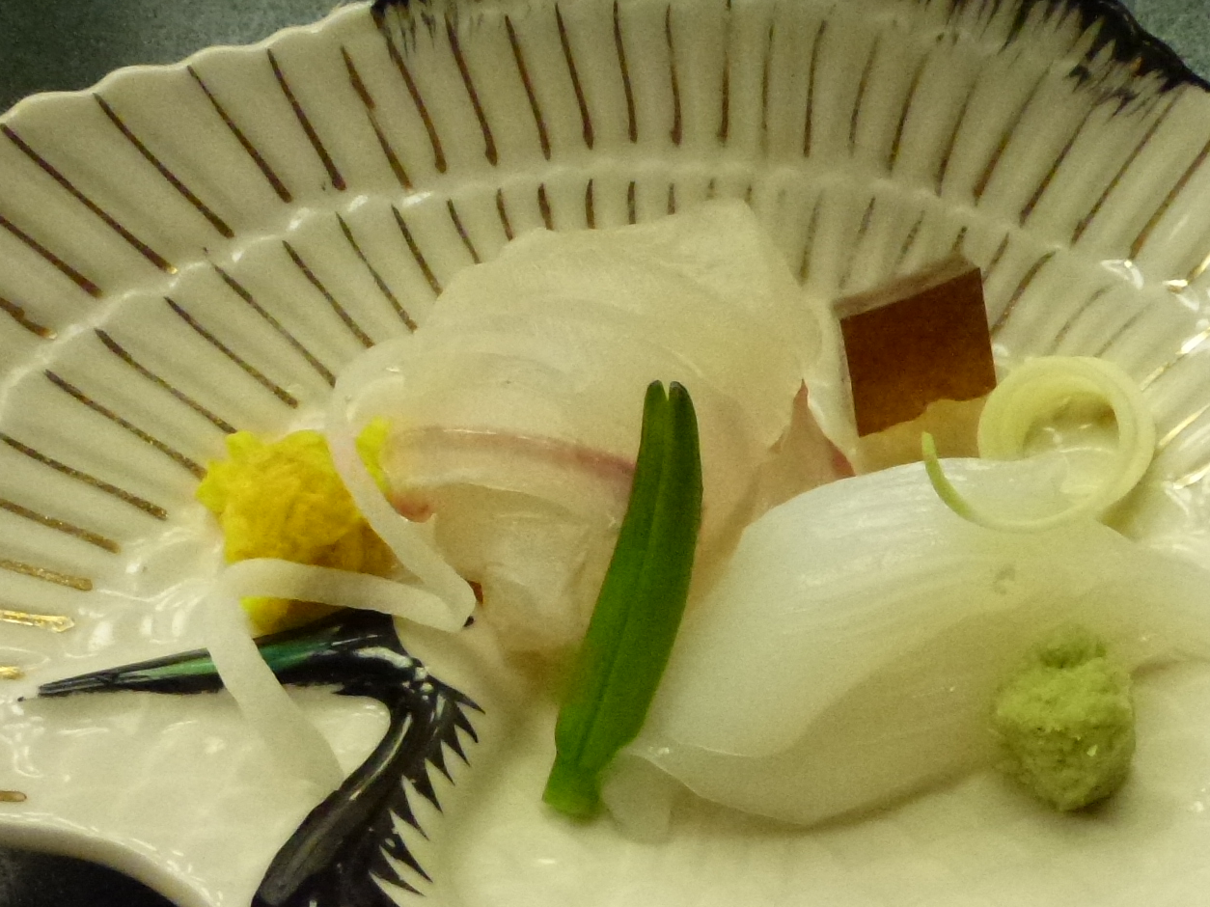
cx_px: 814
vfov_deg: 27.8
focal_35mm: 49
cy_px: 921
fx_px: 1712
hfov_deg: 38.4
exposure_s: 1/80
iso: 800
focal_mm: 4.3
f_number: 3.3
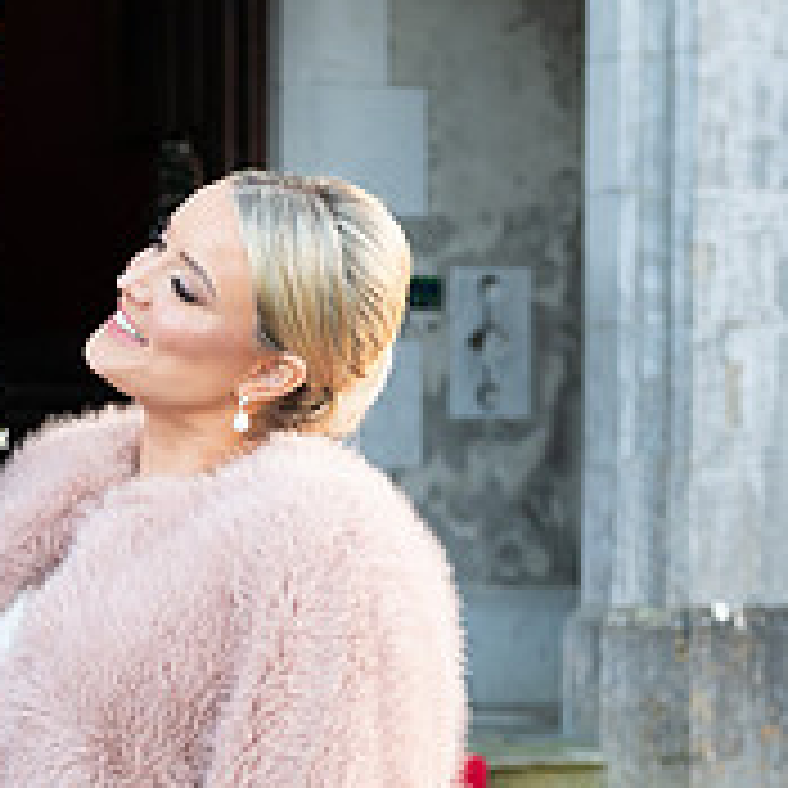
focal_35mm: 118
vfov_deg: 14.7
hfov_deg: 14.6
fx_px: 3039
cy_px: 669
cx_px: 86
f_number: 3.5
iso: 250
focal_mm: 42
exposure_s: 1/160
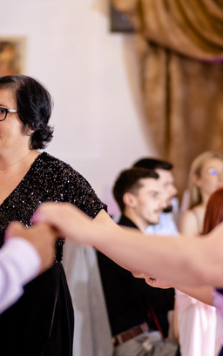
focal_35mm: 204
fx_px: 1982
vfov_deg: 10.3
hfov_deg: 6.4
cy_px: 183
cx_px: 89
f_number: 1.8
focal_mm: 85
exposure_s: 1/200
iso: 640
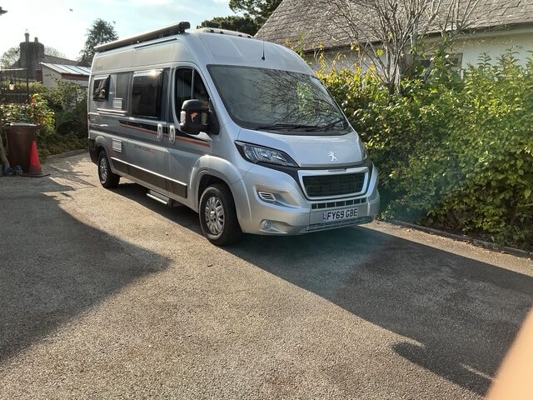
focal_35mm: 29
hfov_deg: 61.7
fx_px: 447
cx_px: 266
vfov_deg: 48.2
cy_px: 200
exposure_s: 1/792
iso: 25
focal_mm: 3
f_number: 1.8
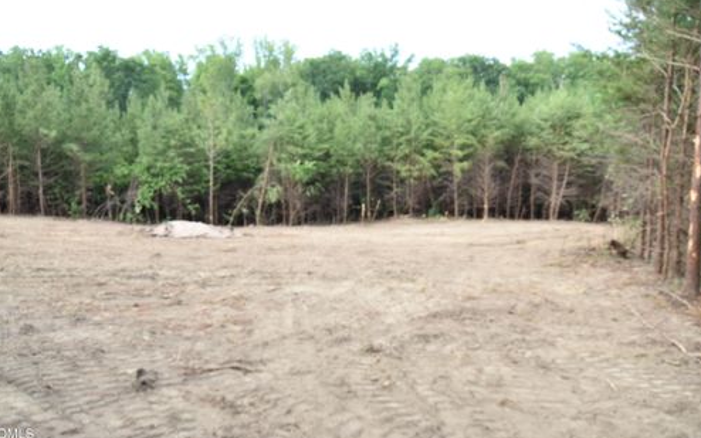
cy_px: 219
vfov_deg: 37.3
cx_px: 350
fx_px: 650
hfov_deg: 56.7
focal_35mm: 34
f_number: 8
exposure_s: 1/250
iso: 360
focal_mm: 22
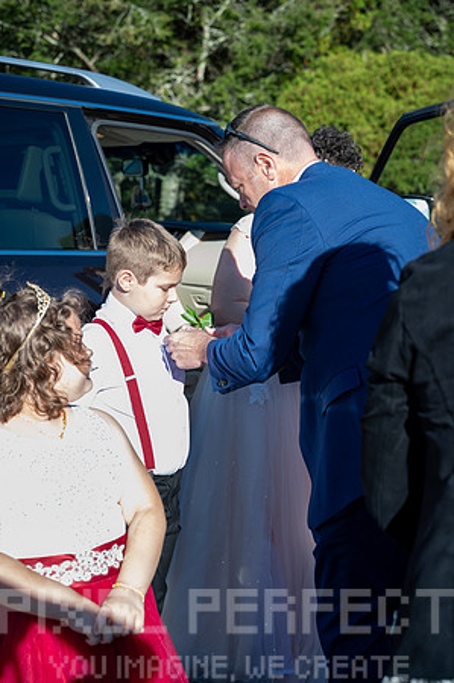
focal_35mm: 53
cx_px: 227
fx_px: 1005
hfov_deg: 25.5
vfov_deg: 37.6
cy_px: 342
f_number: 4.5
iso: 100
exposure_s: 1/200
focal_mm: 53
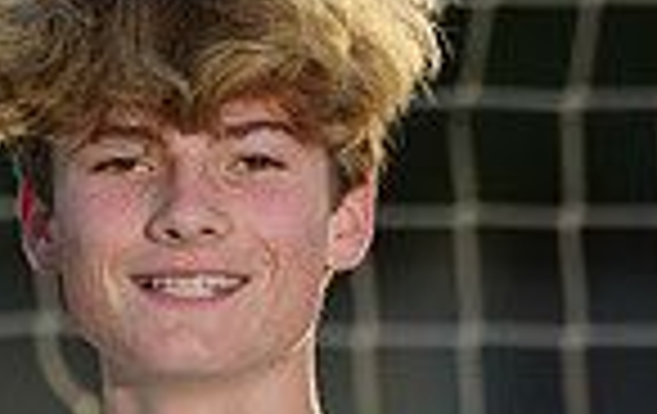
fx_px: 28984
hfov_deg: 1.3
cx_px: 128
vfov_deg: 0.8
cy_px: 896
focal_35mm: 1615
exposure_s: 1/200
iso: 100
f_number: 8
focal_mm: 400
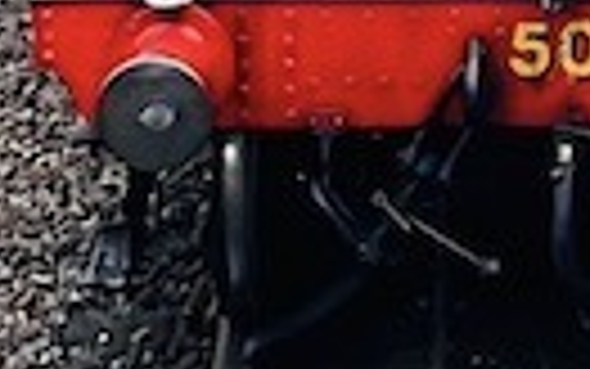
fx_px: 4263
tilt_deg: -9.2
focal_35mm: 265
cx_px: 748
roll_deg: +0.6
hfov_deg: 7.8
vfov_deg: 4.4
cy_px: -1318
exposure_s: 1/456
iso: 50
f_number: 1.5
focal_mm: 5.7
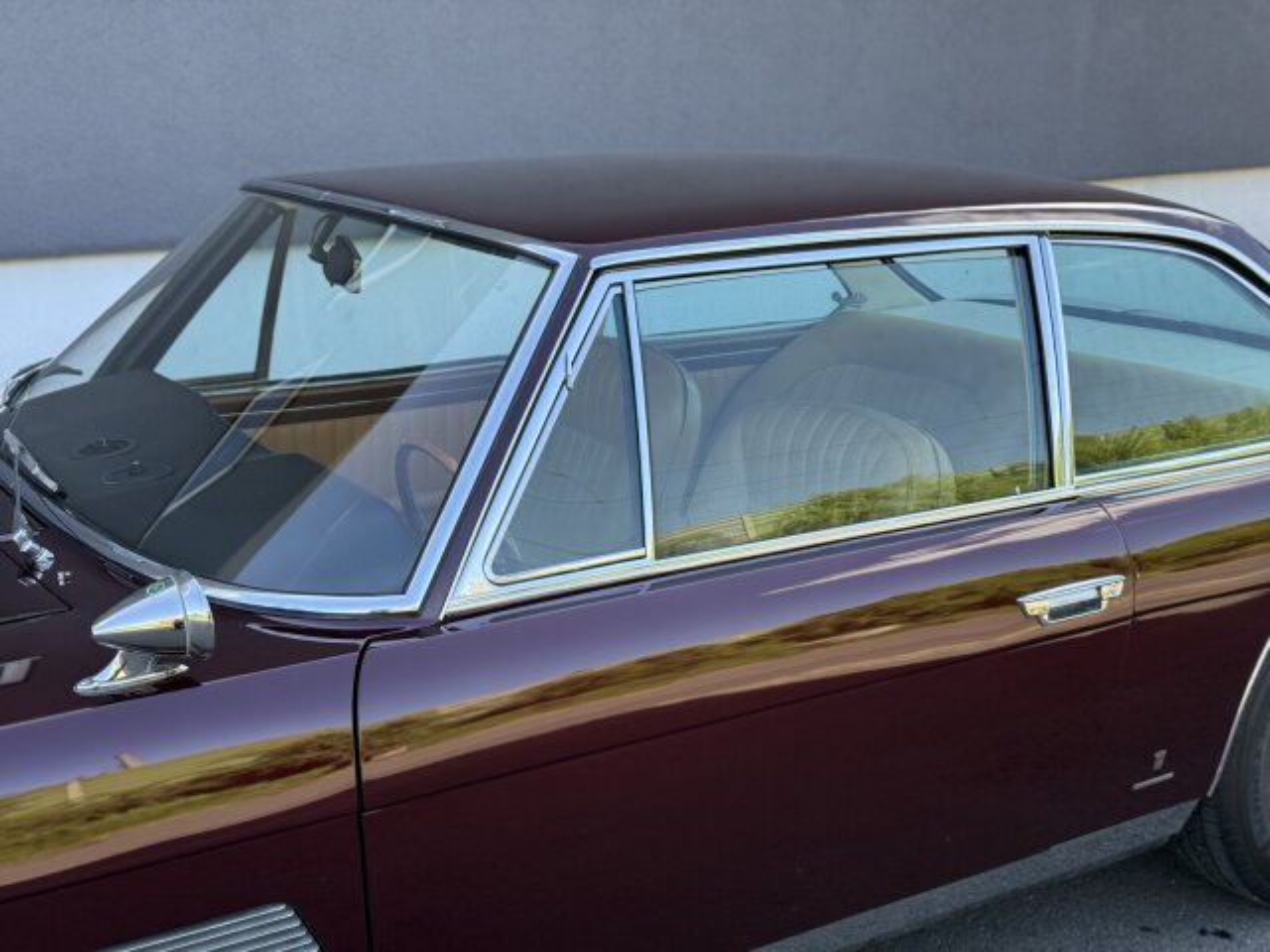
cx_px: 635
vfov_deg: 30.3
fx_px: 1761
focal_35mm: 48
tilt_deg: -15.2
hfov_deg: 39.7
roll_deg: -0.3
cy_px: 476
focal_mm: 6.76
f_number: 1.78
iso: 64
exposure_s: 1/475
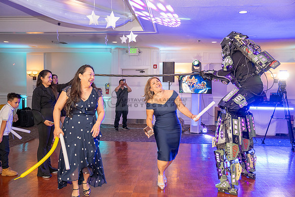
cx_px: 148
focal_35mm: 31
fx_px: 254
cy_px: 98
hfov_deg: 60.3
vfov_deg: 42.3
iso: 1250
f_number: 2.8
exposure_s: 1/200
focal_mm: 31
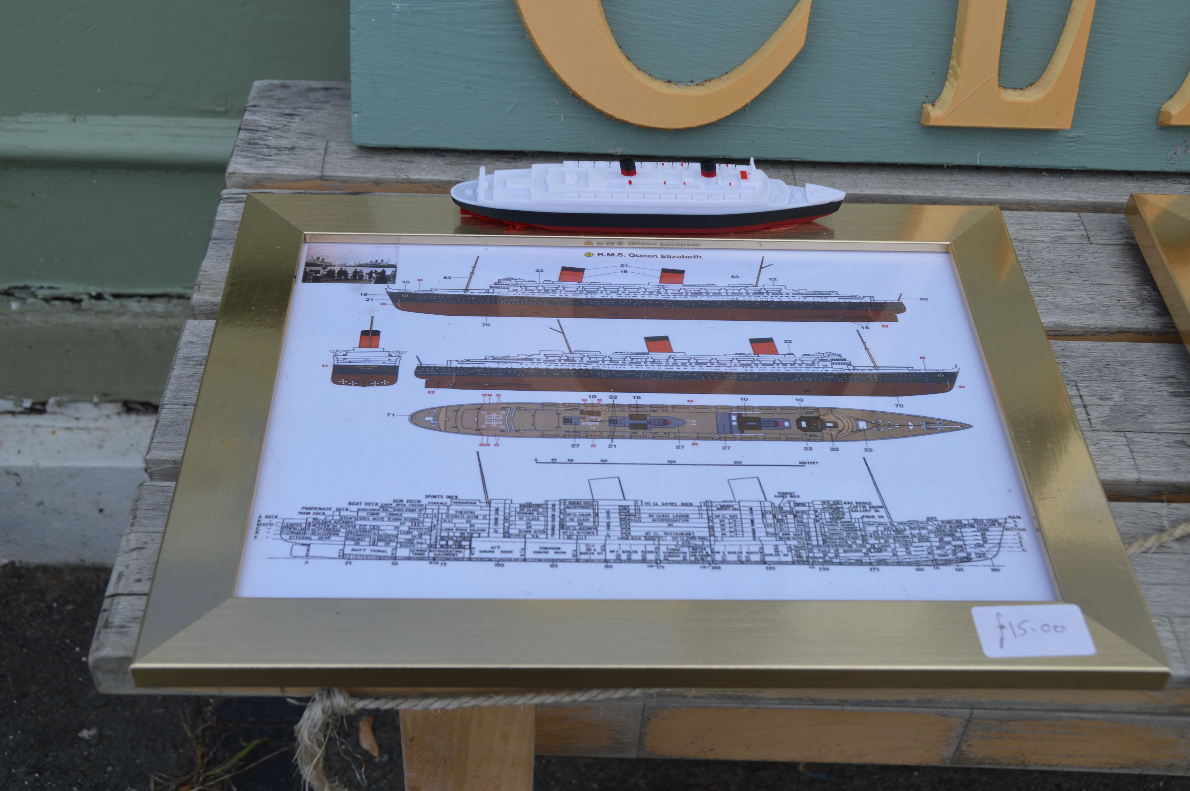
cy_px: 396
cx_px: 595
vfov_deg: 30.8
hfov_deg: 45.0
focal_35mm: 44
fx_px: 1437
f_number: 7.1
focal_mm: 29
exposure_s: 1/200
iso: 100
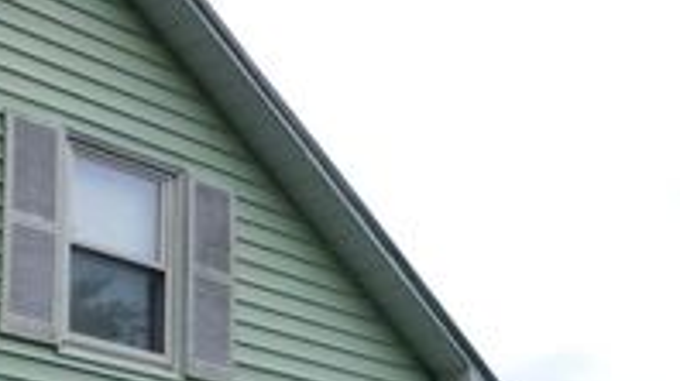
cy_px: 558
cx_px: 426
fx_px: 1639
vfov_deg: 12.6
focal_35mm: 91
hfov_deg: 23.4
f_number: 7.99
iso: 200
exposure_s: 1/400
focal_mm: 5.9
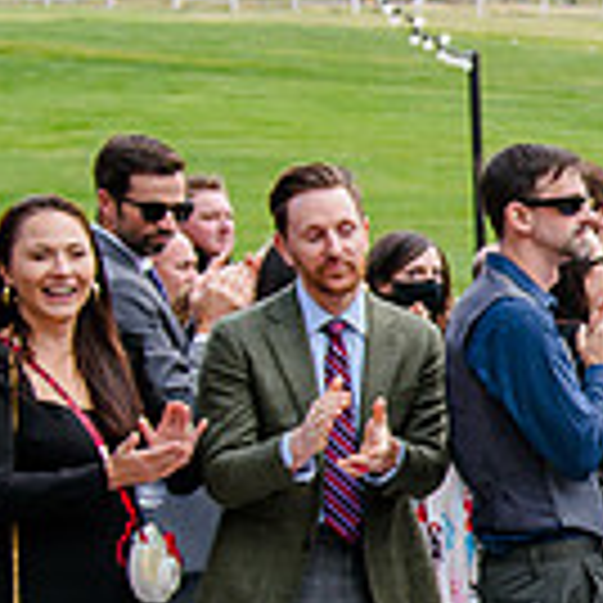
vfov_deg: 12.5
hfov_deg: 11.2
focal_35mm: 139
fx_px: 2739
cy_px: 435
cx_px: 1283
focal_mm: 34
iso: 250
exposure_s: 1/640
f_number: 4
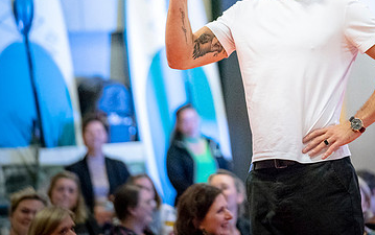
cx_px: 272
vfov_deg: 5.3
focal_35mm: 250
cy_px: 44
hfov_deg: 8.4
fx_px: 2557
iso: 25600
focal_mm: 152
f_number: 2.8
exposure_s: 1/200
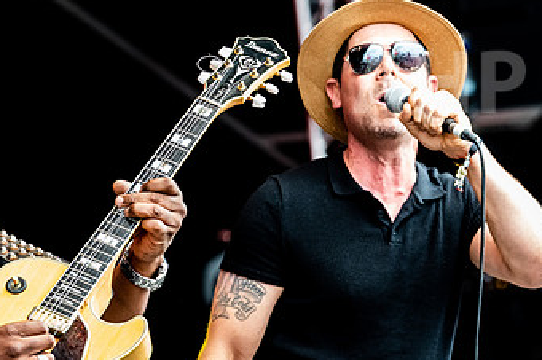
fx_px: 4467
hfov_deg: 6.9
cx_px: 187
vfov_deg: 4.6
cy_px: 255
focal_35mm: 297
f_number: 4.5
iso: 2000
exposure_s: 1/500
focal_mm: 150
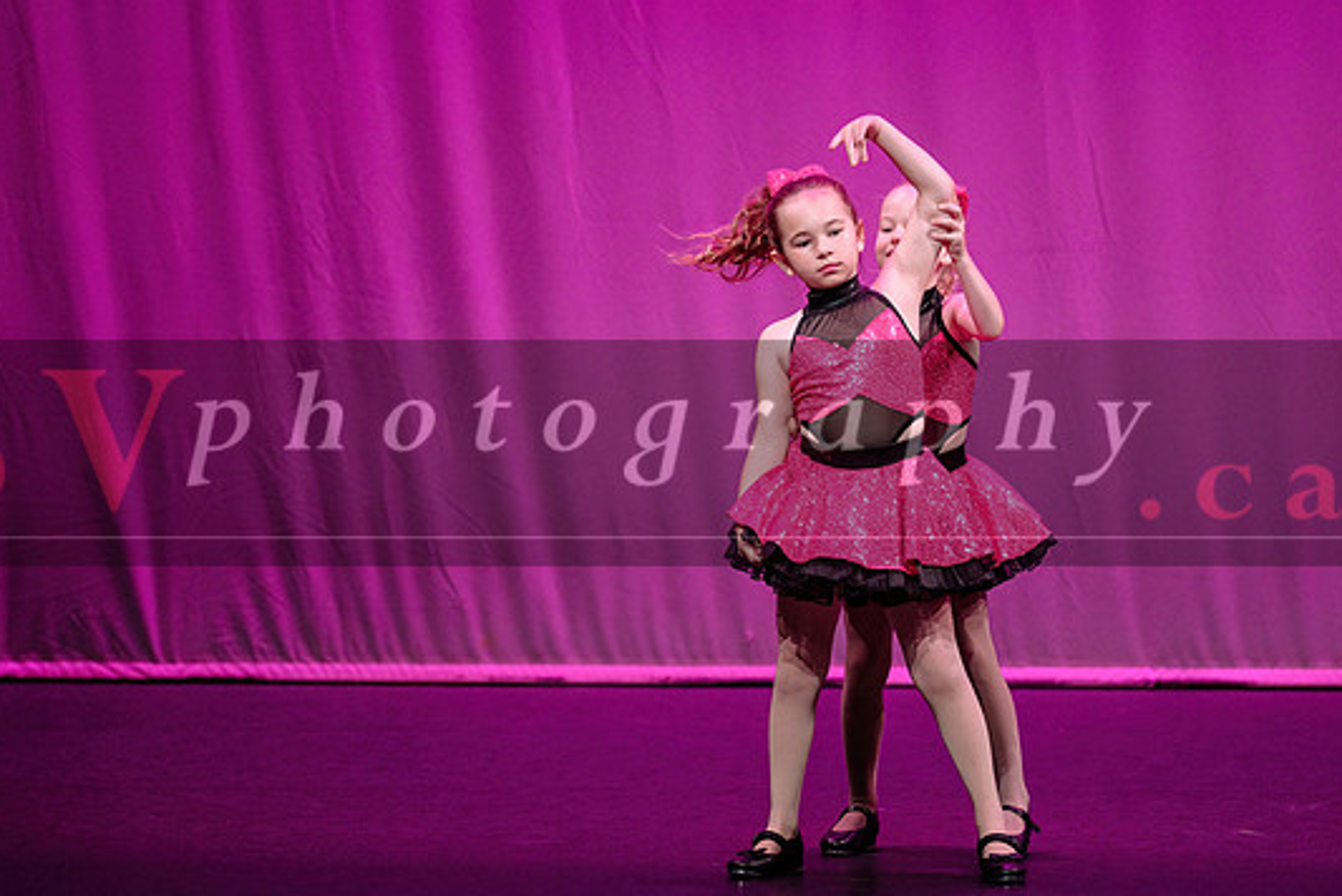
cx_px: 783
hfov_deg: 7.1
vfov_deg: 4.8
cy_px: 472
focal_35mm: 289
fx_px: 10779
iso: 1250
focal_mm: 200
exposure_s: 1/320
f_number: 2.8
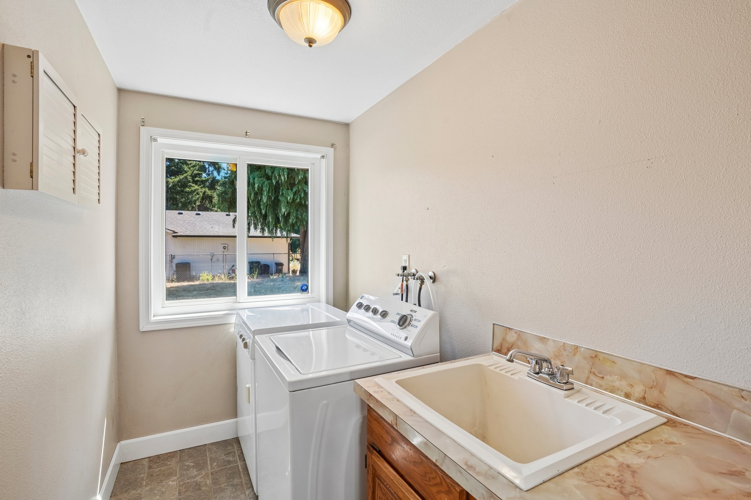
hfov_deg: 93.3
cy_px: 250
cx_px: 376
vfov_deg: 70.4
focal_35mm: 17
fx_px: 355
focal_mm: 17
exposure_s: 1/50
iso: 400
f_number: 8
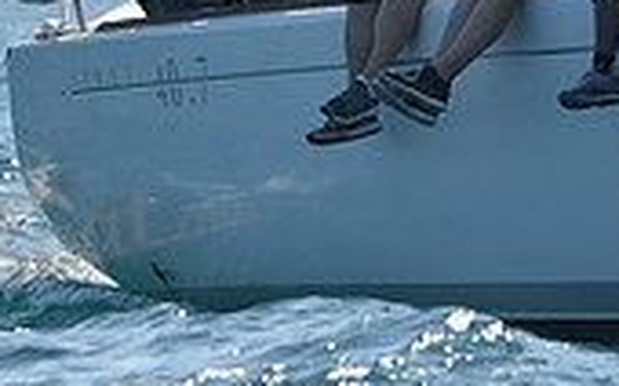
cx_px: 448
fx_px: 11160
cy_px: 20
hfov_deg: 3.2
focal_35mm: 662
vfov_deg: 2.0
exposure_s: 1/1600
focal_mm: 190
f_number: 6.3
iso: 250
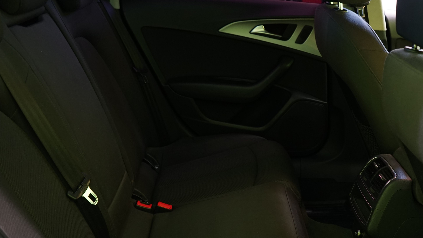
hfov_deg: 43.2
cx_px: 275
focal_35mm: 47
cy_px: 172
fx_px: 527
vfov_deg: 25.2
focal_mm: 29
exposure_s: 1/8
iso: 800
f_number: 4.5
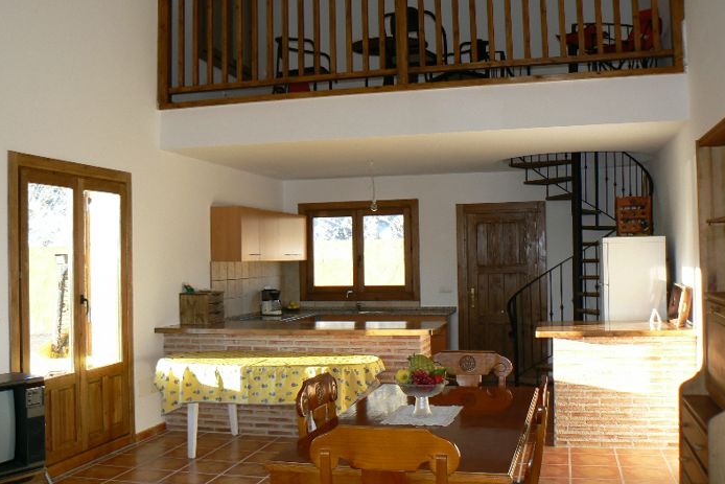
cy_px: 241
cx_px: 366
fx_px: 765
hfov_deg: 50.7
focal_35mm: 38
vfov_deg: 35.1
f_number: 3.2
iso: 80
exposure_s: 1/50
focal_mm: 6
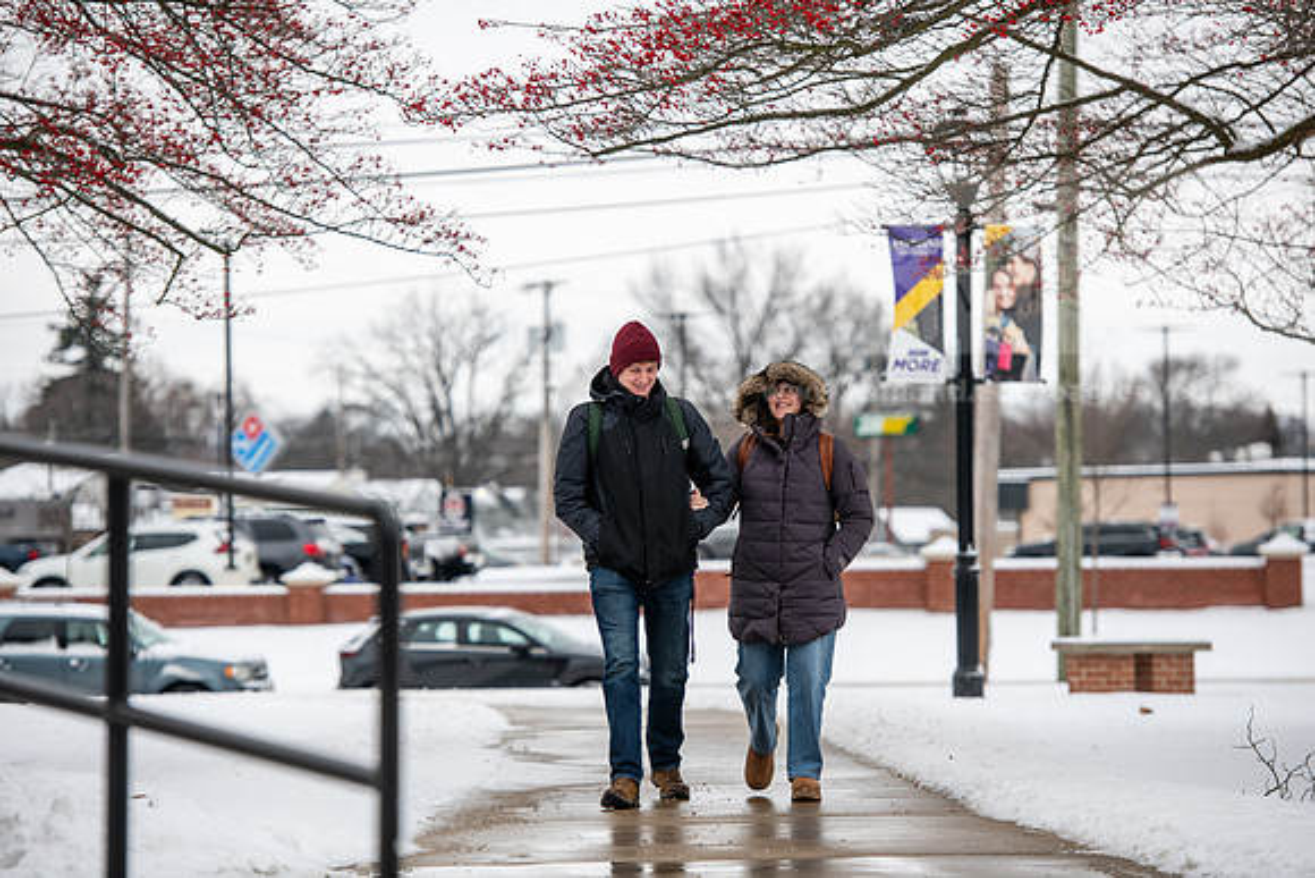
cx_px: 658
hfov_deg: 13.7
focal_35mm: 150
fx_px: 5480
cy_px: 439
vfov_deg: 9.2
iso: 125
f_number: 4
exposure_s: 1/640
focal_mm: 150
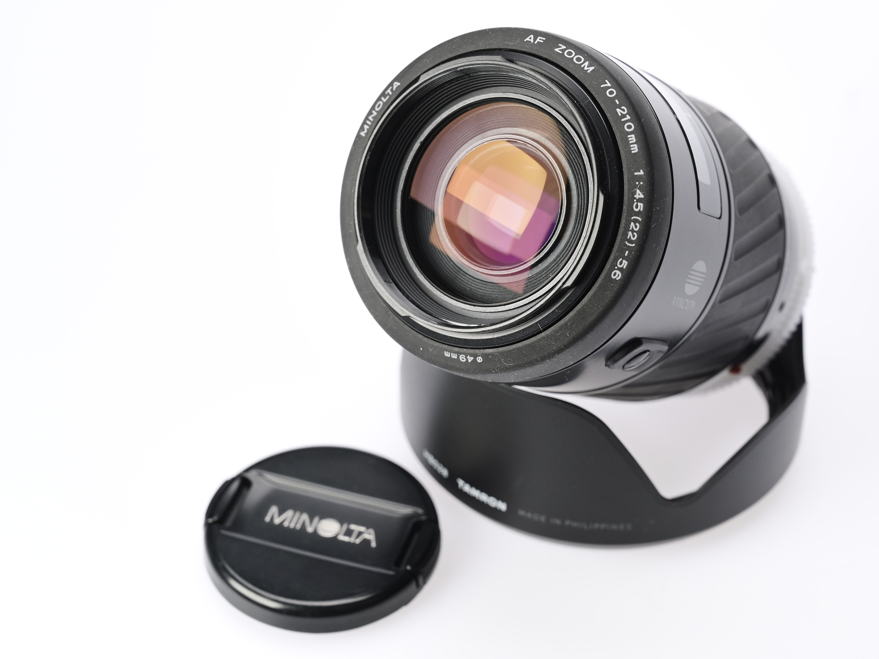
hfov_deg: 25.7
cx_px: 474
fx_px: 1930
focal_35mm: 76
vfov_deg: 19.4
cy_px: 330
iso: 800
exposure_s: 1/80
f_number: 10
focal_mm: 70
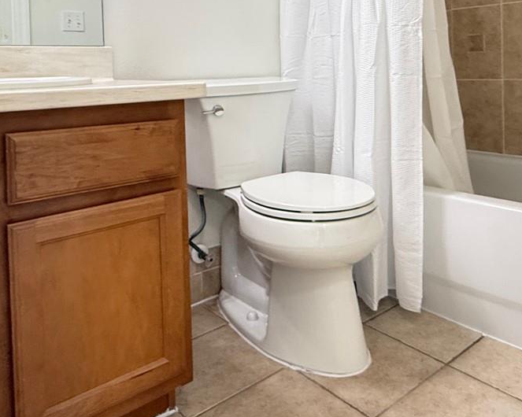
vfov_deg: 42.4
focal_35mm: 33
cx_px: 326
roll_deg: +0.9
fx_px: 510
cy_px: 79
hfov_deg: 53.6
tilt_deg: +0.7
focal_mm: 2.22
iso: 400
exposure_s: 1/60
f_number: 2.2
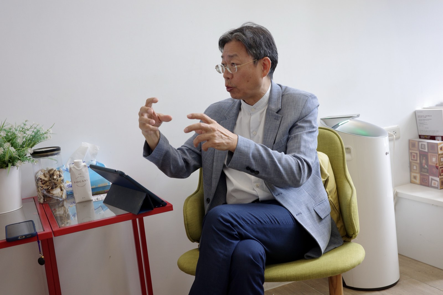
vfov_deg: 33.4
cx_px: 222
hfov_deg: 48.5
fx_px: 492
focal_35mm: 40
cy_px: 148
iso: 320
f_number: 4.5
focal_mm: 26
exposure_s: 1/50
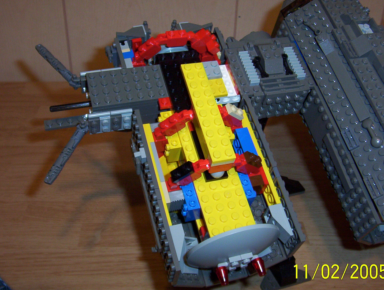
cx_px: 191
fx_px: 456
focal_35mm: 41
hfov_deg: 45.7
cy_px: 147
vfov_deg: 35.3
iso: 140
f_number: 2.76
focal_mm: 5.54
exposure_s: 1/30
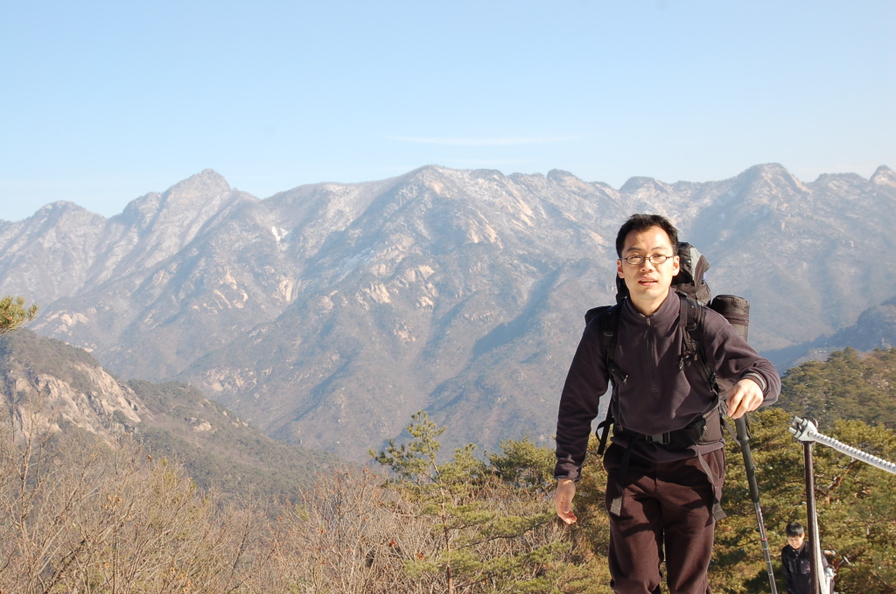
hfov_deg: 41.2
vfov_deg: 28.0
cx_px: 448
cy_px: 297
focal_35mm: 48
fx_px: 1193
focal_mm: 32
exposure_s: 1/250
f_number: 8
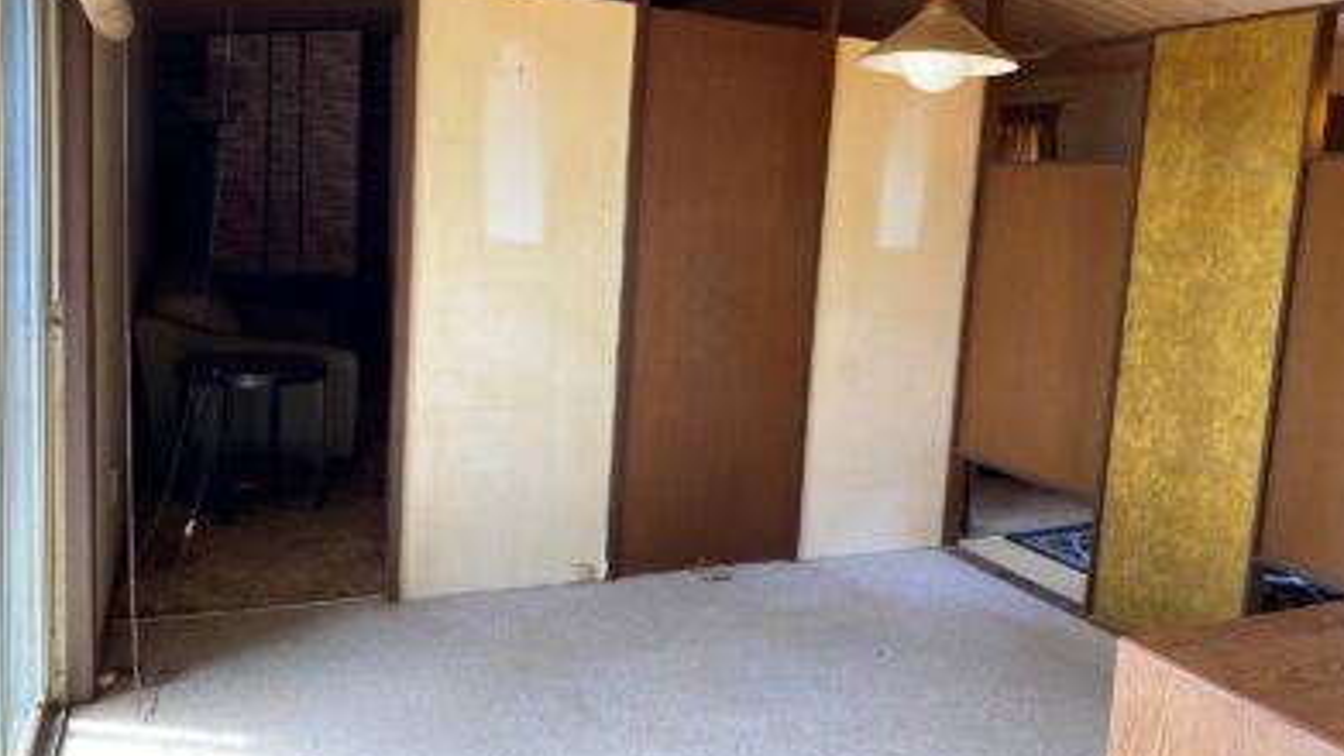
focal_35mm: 29
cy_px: 330
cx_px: 681
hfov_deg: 66.1
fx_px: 1034
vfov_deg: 40.1
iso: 80
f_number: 1.8
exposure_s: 1/60
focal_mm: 4.25
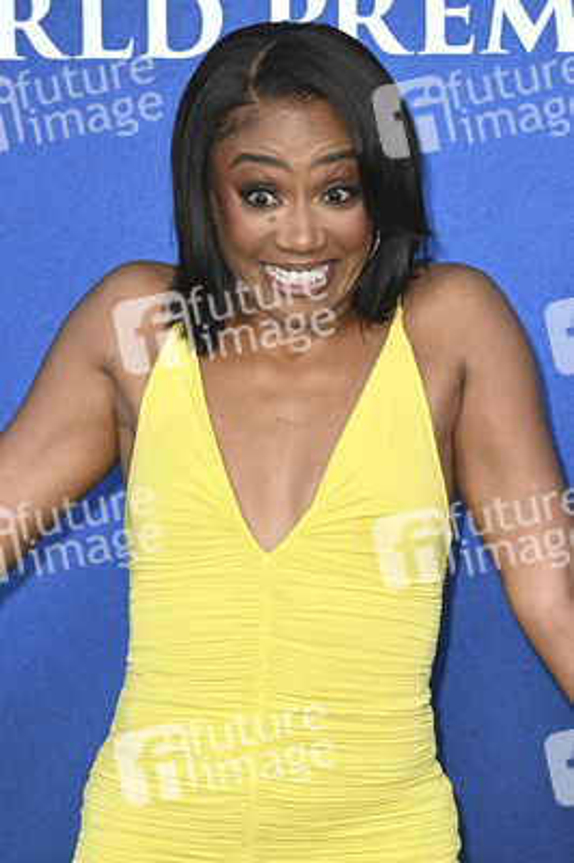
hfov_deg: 15.7
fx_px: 2084
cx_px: 287
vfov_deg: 23.4
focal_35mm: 87
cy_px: 432
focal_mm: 87
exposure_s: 1/250
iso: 1000
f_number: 6.3
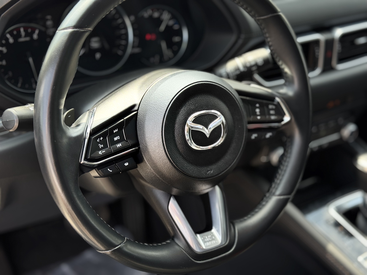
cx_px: 184
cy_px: 138
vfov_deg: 30.3
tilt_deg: -33.3
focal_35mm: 48
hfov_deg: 39.7
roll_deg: -4.0
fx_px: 509
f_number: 1.78
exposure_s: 1/549
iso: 64
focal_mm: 6.76
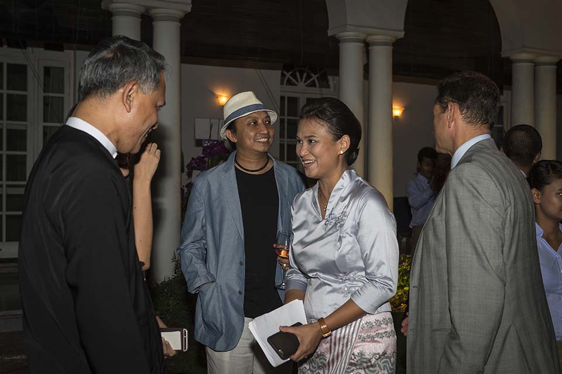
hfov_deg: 48.5
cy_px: 187
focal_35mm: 40
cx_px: 281
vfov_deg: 33.4
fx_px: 624
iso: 400
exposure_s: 1/60
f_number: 5.6
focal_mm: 40
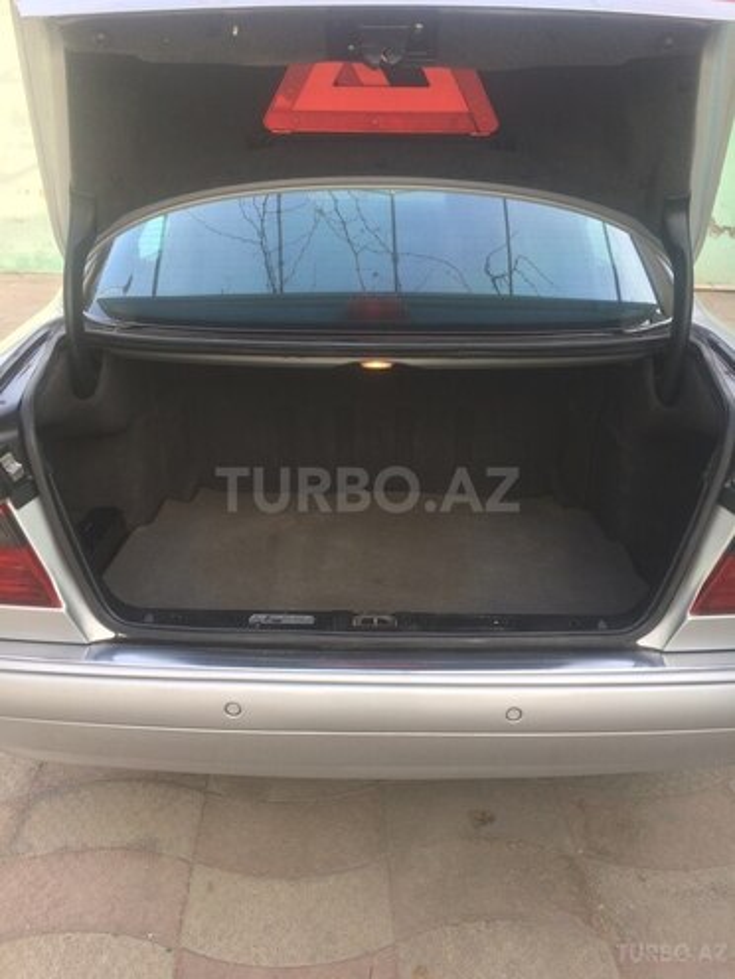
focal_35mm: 29
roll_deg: +0.0
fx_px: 821
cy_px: 490
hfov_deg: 48.2
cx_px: 368
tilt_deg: -24.2
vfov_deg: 61.7
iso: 40
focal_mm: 4.15
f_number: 2.2
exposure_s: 1/100
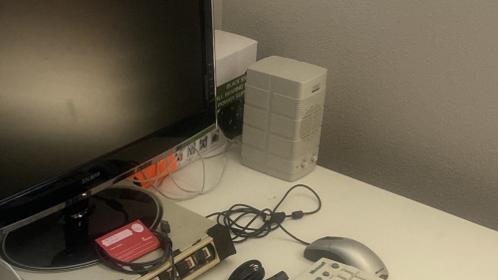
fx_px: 766
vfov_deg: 20.3
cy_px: 250
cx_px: 141
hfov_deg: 35.4
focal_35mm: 58
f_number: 1.8
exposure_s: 1/59
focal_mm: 4.25
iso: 500
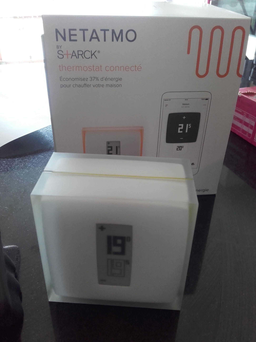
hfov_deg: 45.4
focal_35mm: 31
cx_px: 128
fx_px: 306
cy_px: 171
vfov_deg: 58.4
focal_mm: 3.31
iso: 150
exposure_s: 1/17
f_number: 2.2
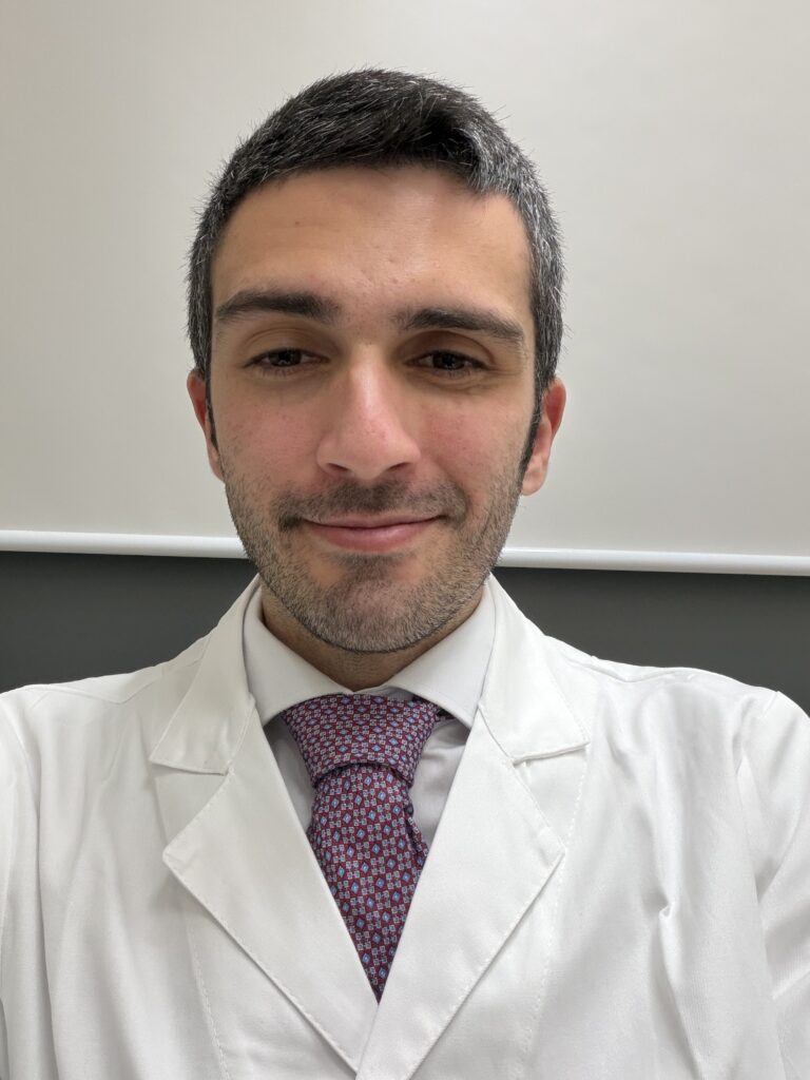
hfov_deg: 46.8
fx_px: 936
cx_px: 405
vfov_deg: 60.0
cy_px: 540
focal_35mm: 30
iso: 125
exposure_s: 1/50
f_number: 1.9
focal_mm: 2.71
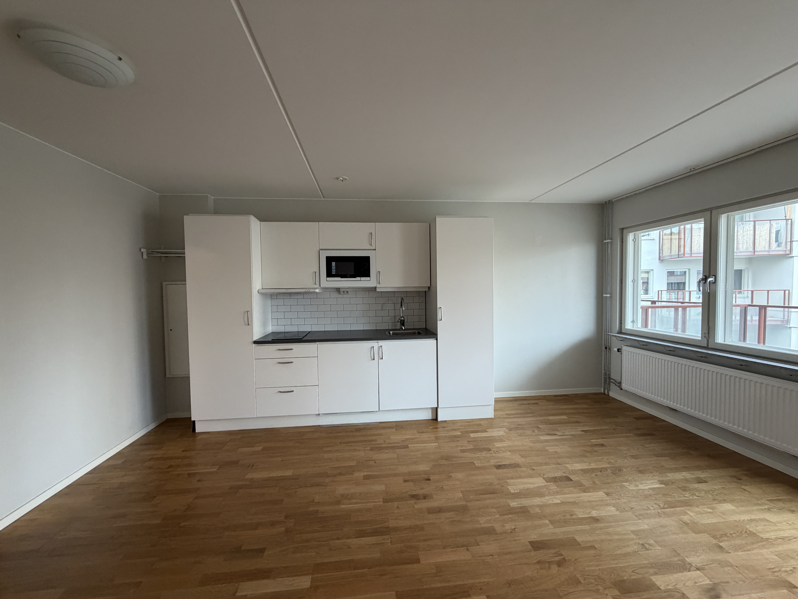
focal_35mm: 14
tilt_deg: -2.0
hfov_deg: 102.1
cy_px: 300
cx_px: 399
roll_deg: +0.8
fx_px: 323
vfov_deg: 85.7
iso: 320
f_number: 2.2
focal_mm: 2.22
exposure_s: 1/100
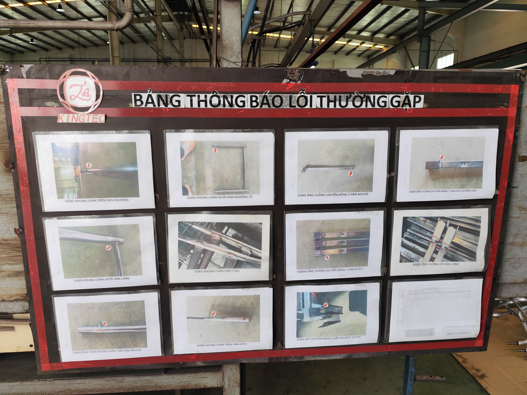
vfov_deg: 58.9
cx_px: 264
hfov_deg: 73.9
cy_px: 198
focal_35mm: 23
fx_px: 350
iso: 100
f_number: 1.65
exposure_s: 1/100
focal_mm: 6.14
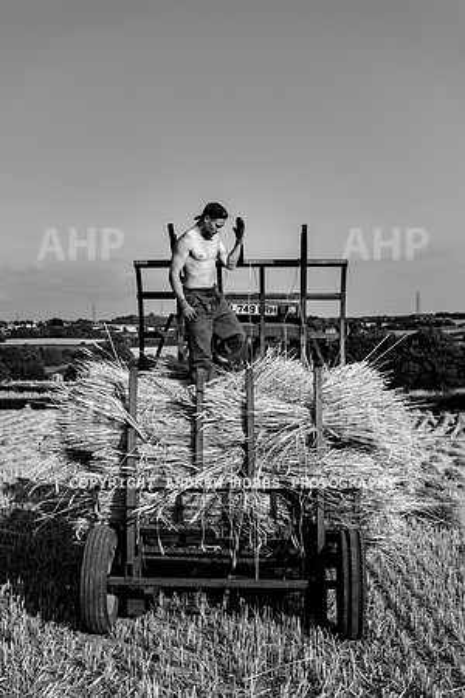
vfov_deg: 39.6
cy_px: 349
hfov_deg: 27.0
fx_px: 969
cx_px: 232
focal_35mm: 50
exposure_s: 1/1250
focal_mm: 50
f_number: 5.6
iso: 64
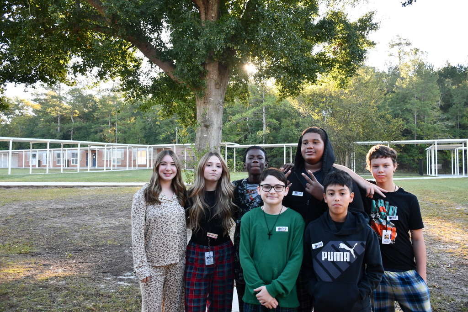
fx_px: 351
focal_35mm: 27
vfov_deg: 47.9
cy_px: 156
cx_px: 234
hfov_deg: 67.4
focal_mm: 18
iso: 400
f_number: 4
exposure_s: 1/250
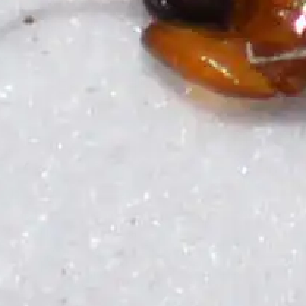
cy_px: 56
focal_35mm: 388
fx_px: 3880
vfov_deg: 4.5
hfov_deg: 4.5
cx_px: 377
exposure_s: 1/200
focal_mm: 100
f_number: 20
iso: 100
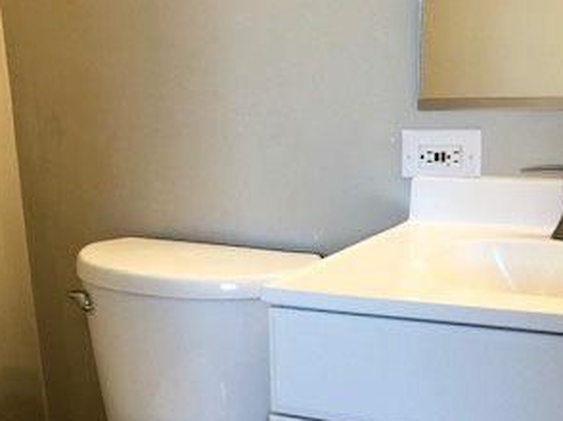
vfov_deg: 23.0
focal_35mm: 61
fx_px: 991
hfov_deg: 31.6
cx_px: 236
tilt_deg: -20.8
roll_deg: +2.8
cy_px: 427
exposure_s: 1/17
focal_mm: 4
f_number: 1.8
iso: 40
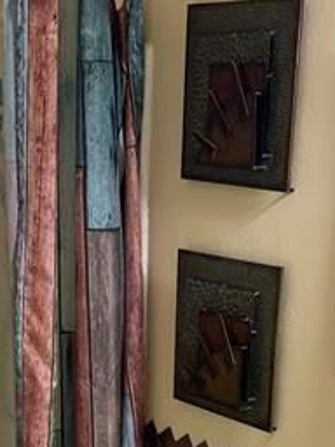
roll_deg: +0.0
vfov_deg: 23.4
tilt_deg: -18.3
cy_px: 501
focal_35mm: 78
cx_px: 136
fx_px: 1006
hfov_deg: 18.9
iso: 125
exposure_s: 1/60
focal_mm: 4.25
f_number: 1.8
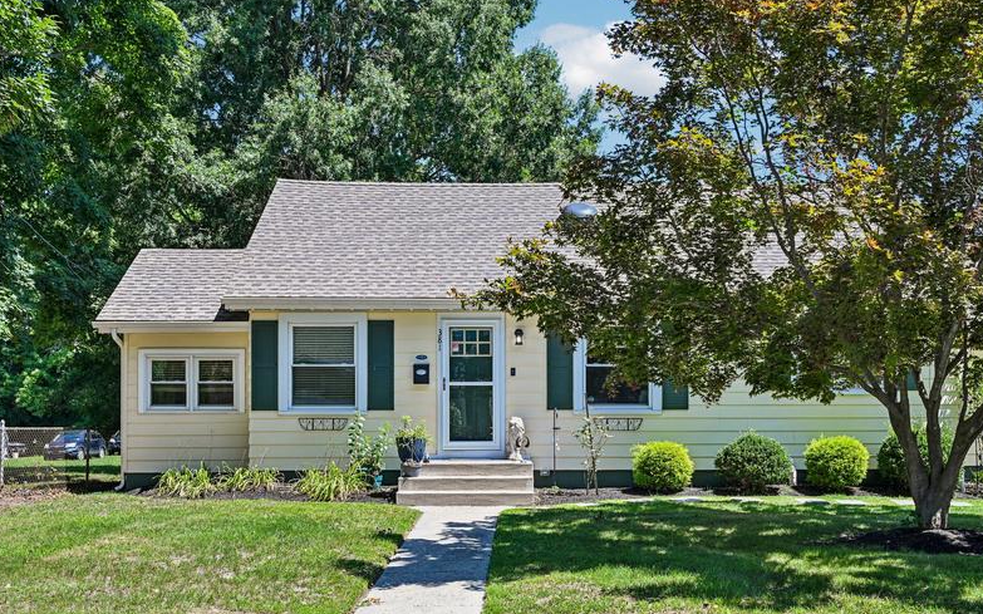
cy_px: 322
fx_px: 1071
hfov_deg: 49.3
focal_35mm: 40
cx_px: 516
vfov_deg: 32.0
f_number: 8
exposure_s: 1/500
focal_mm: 30
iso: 800
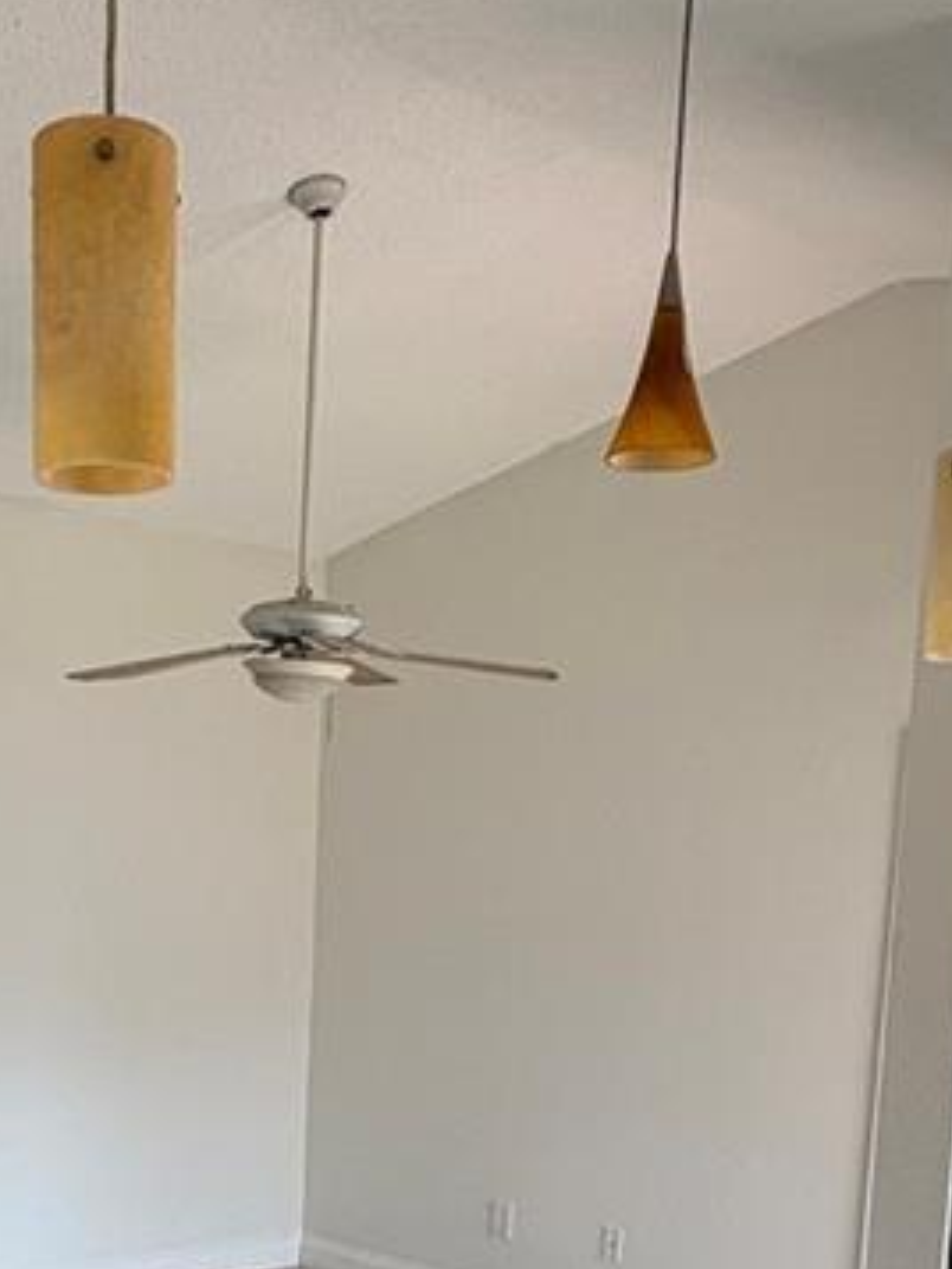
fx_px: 1722
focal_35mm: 47
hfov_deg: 30.2
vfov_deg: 38.3
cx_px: 206
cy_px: 1084
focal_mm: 2.22
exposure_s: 1/99
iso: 80
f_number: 2.2
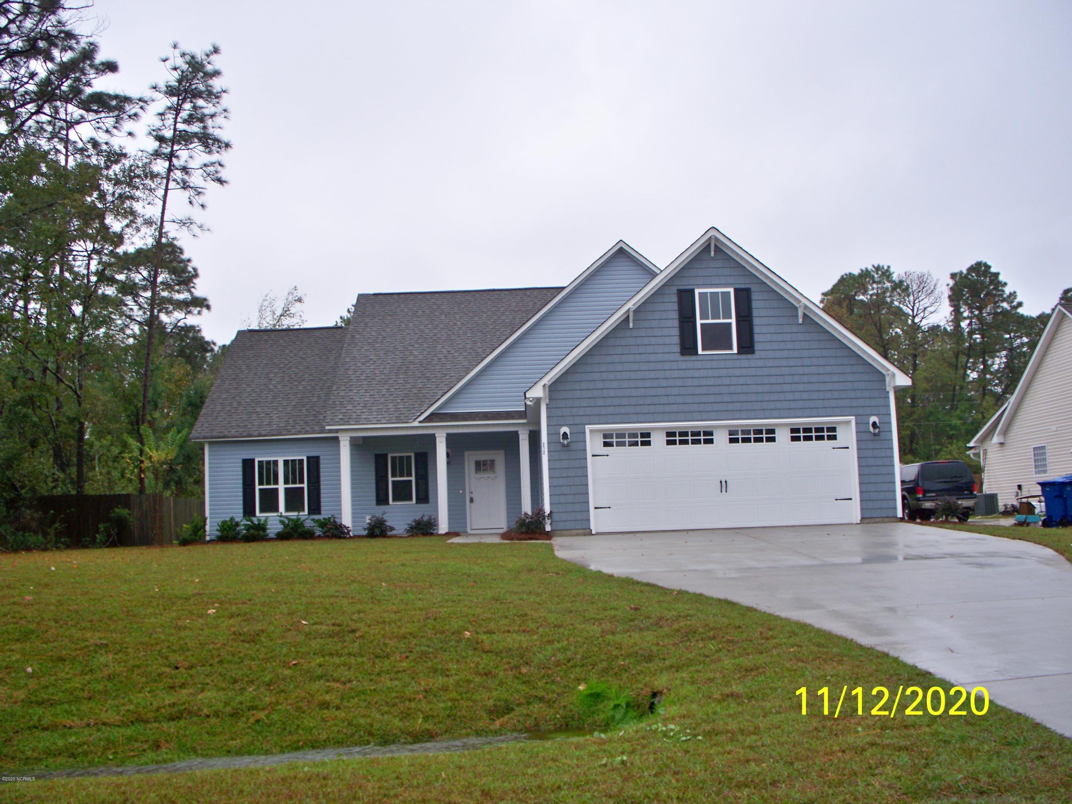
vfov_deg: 40.7
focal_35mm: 35
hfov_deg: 52.6
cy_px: 402
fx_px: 1084
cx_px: 536
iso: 80
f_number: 2.8
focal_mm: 7.54
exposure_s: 1/60
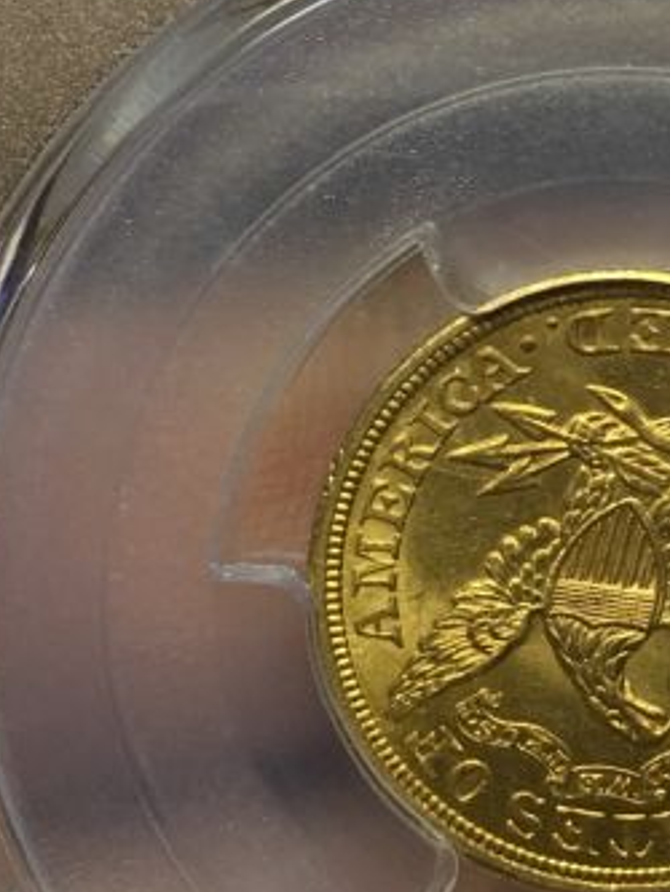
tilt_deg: -44.5
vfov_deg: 22.4
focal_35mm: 87
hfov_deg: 16.7
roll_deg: -1.3
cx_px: 624
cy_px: 313
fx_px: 2244
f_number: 2.2
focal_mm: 4.15
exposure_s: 1/30
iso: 40
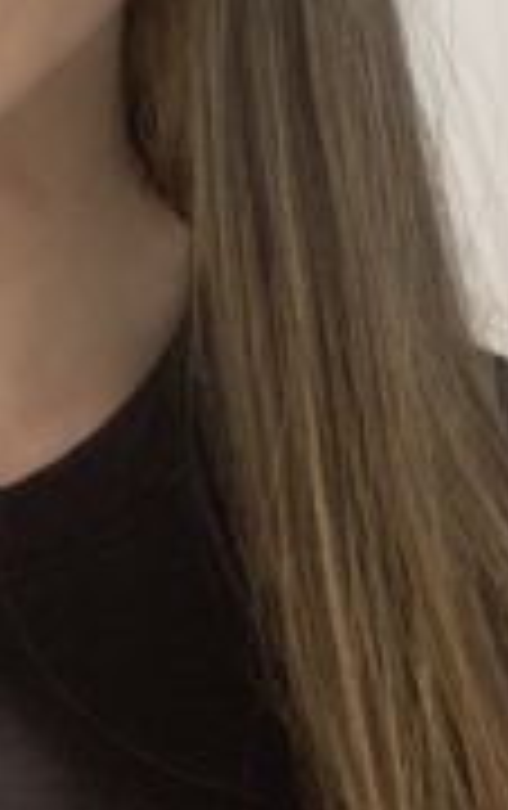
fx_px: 2495
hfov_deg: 11.5
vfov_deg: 17.2
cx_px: 31
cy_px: -274
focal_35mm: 113
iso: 160
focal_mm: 2.87
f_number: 2.2
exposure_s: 1/50
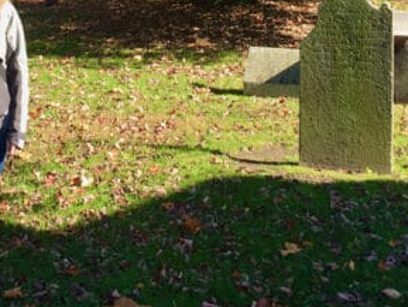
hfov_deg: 25.0
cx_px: 97
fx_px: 908
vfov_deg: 18.2
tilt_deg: -5.6
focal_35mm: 77
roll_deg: -0.6
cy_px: -65
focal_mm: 4.15
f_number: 2.2
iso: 25
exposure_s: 1/382
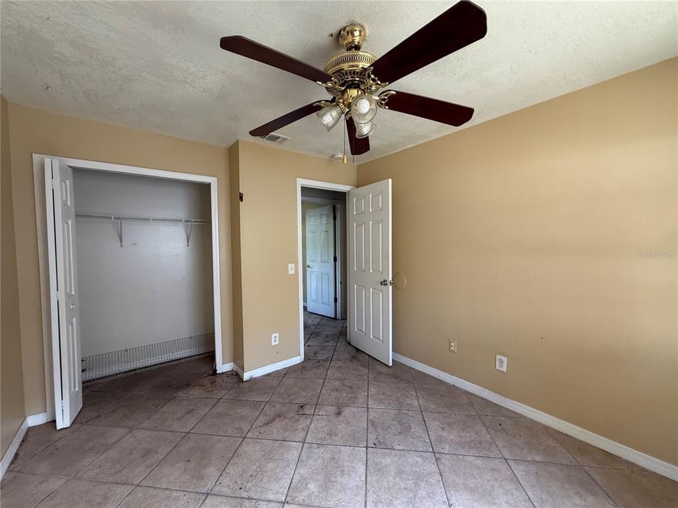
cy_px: 254
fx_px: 274
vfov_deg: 85.7
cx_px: 339
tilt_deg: -1.0
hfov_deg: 102.1
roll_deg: +0.6
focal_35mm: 14
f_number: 2.2
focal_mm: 2.22
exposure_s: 1/99
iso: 250
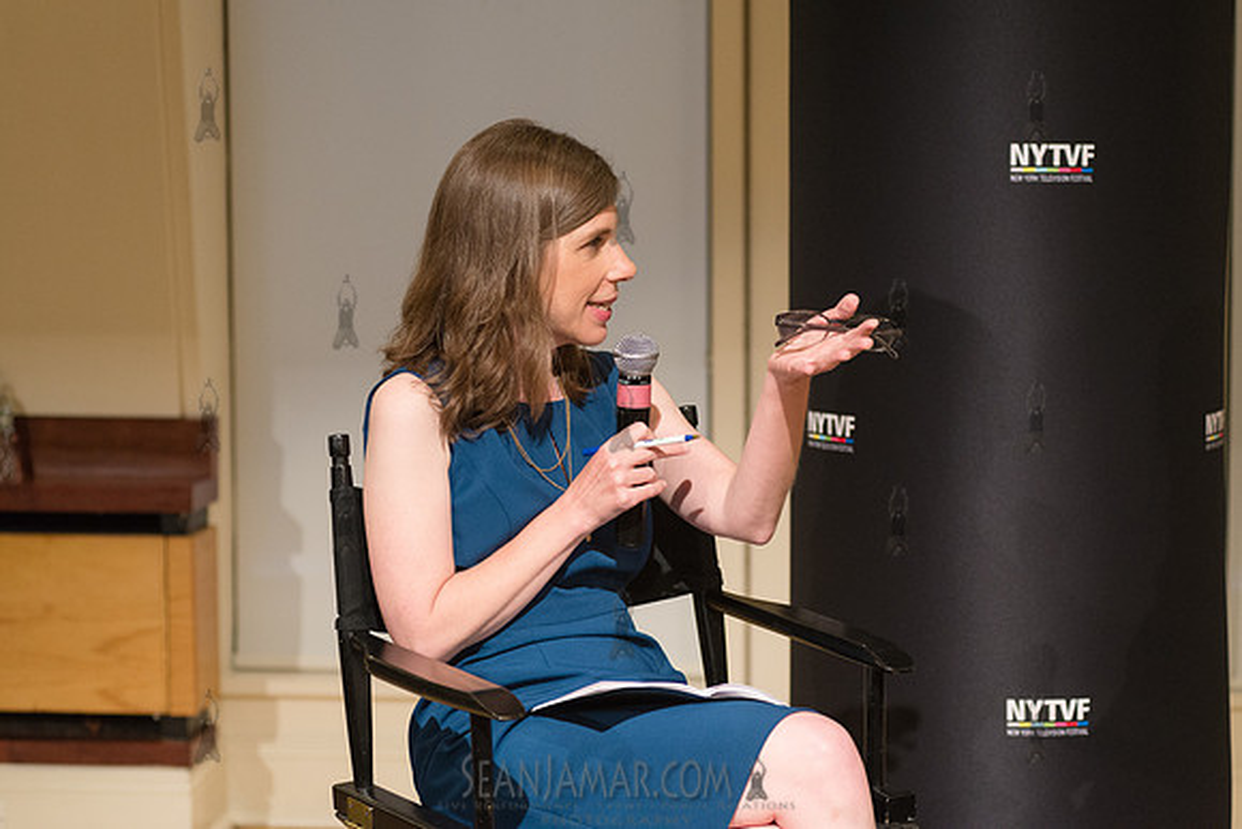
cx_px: 621
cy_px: 414
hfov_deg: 25.4
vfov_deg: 17.1
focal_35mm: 80
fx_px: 2761
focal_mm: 80
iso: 2500
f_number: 4
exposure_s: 1/250
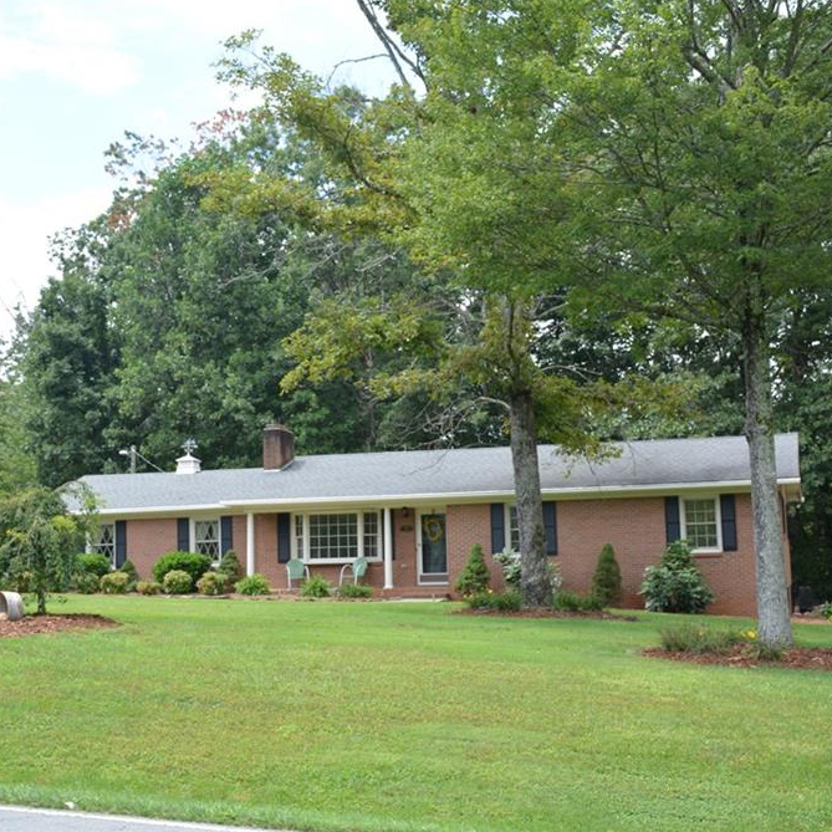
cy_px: 410
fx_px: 1432
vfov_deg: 32.4
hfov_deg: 32.4
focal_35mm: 53
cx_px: 363
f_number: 7.1
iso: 200
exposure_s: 1/200
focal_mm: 27
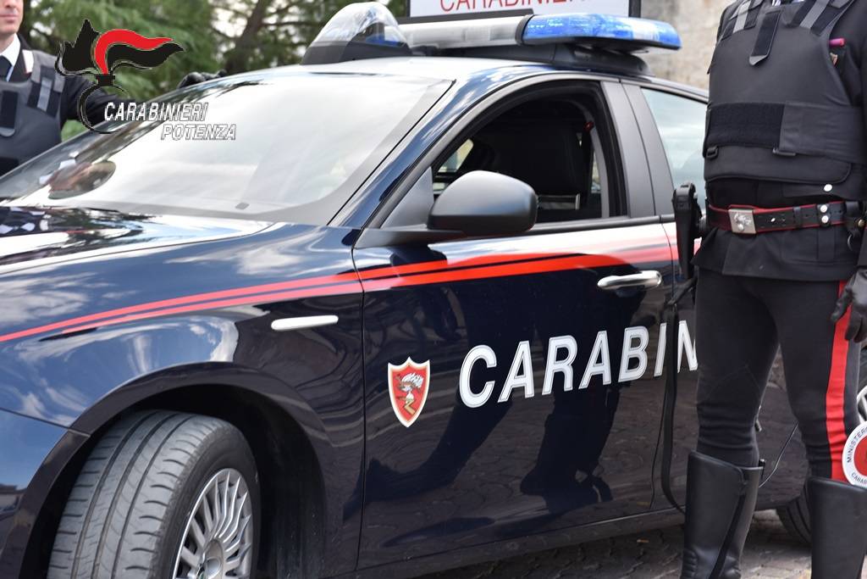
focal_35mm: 70
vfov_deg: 19.5
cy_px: 290
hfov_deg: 28.8
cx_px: 434
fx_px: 1686
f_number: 6.3
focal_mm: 70
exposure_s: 1/160
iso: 200
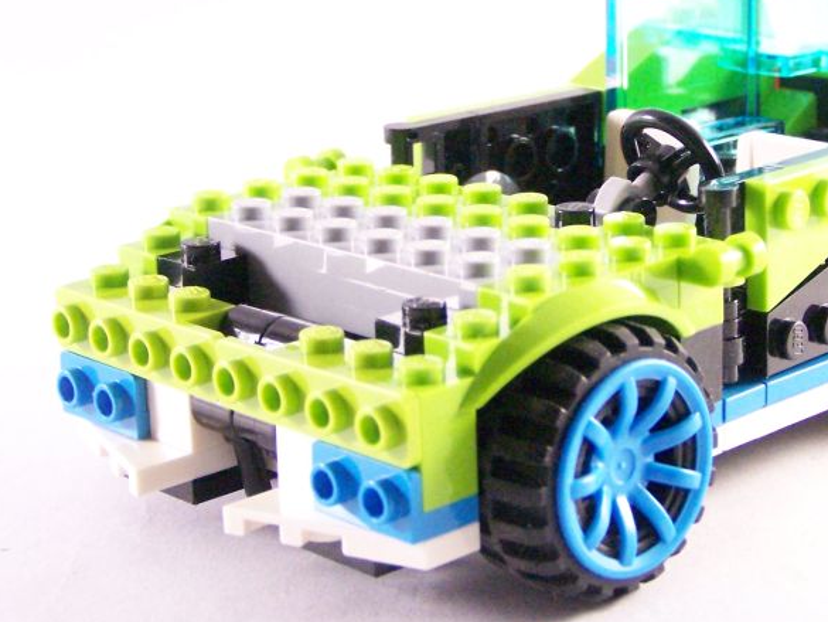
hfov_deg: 19.9
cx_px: 582
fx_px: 2345
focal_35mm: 98
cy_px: 162
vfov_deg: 15.0
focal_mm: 9.3
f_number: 3.1
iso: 400
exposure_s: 1/45
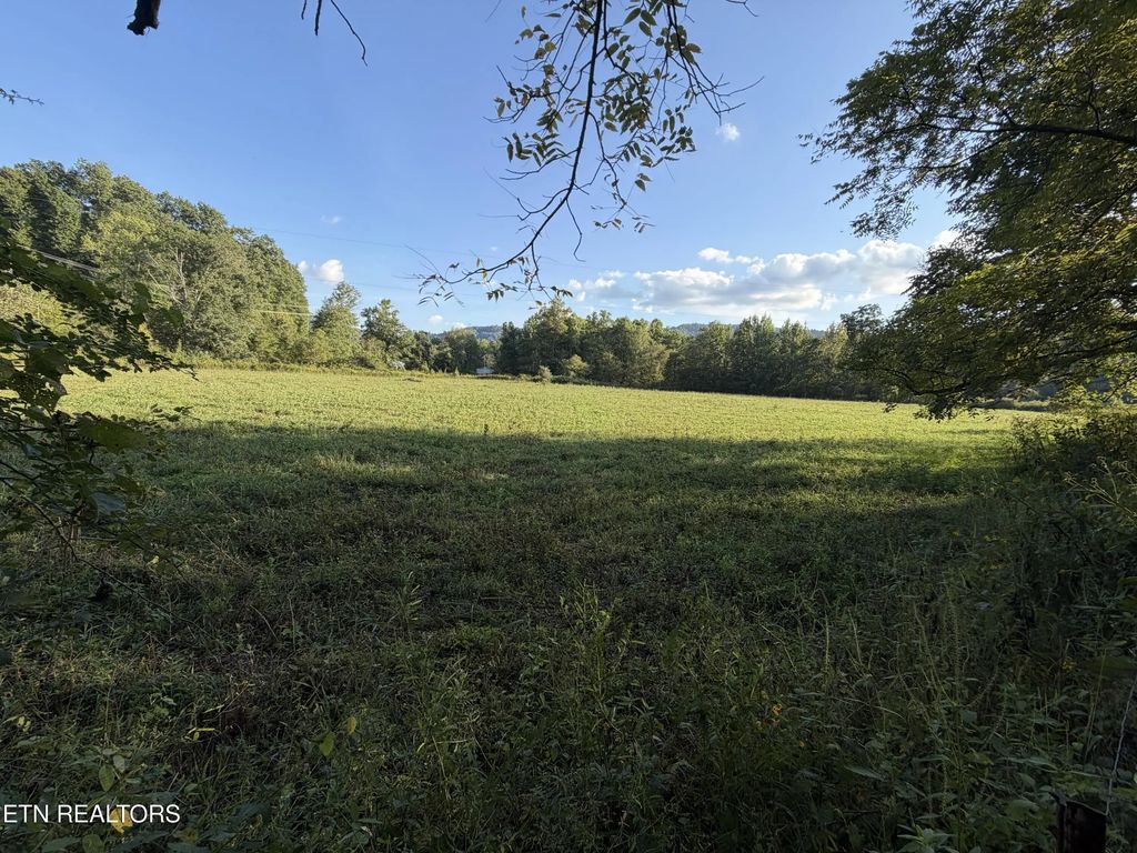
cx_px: 568
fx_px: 460
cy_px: 426
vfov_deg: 85.7
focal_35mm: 14
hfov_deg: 102.1
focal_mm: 2.22
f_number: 2.2
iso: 40
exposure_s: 1/607
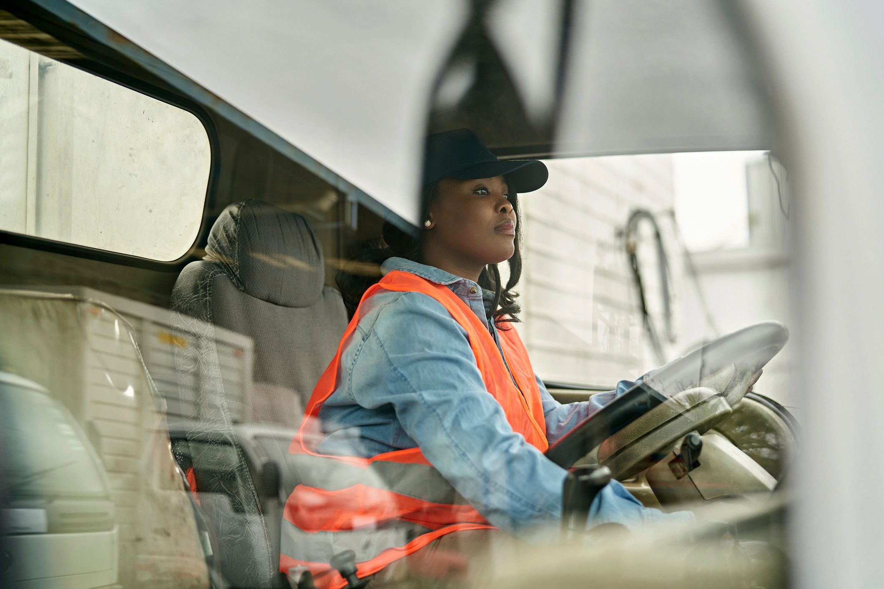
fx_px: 1228
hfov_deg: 39.6
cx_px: 442
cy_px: 294
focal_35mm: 50
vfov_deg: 27.0
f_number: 1.6
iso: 125
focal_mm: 50
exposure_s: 1/250
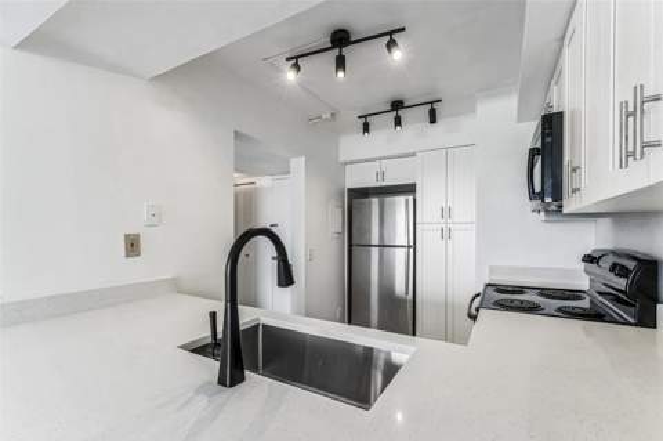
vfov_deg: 73.6
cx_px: 332
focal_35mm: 16
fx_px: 294
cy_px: 220
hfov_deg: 96.8
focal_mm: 16
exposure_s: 1/125
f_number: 8
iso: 1600
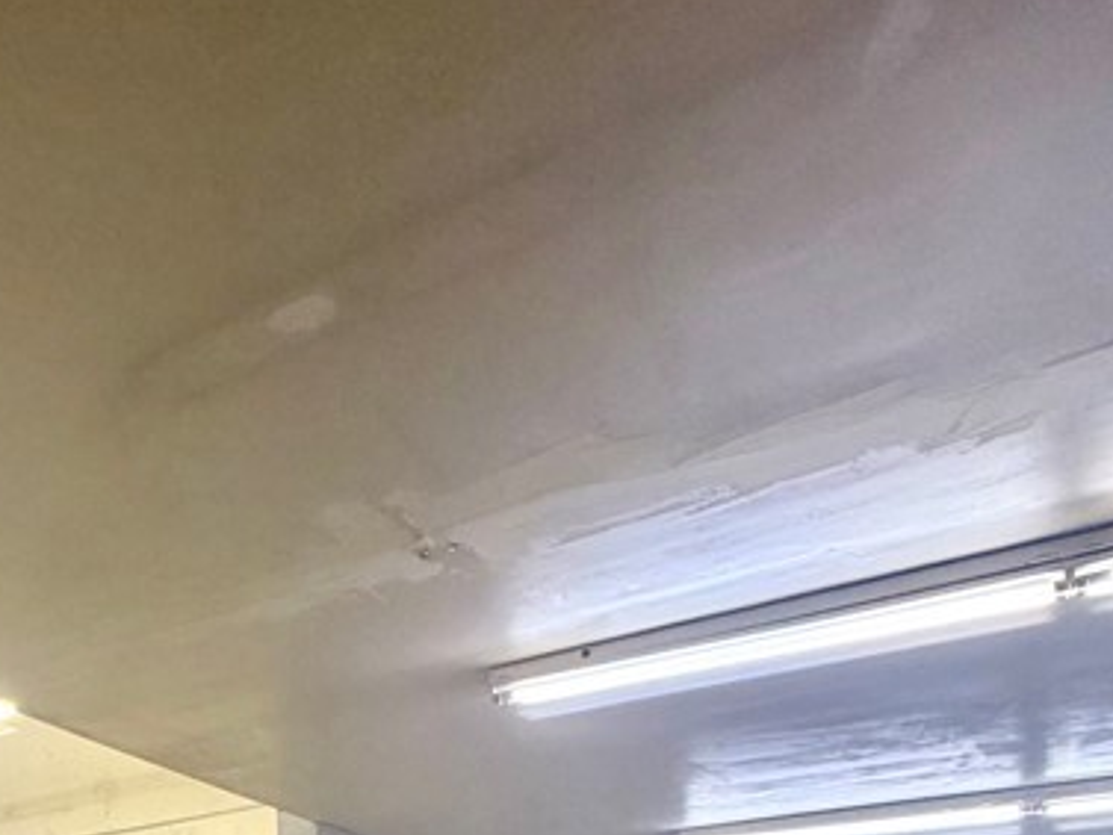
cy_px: 1024
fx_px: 1222
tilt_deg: +4.3
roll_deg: -0.1
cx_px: -44
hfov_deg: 41.4
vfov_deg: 31.2
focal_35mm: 38
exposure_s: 1/60
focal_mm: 2.22
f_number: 2.2
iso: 320
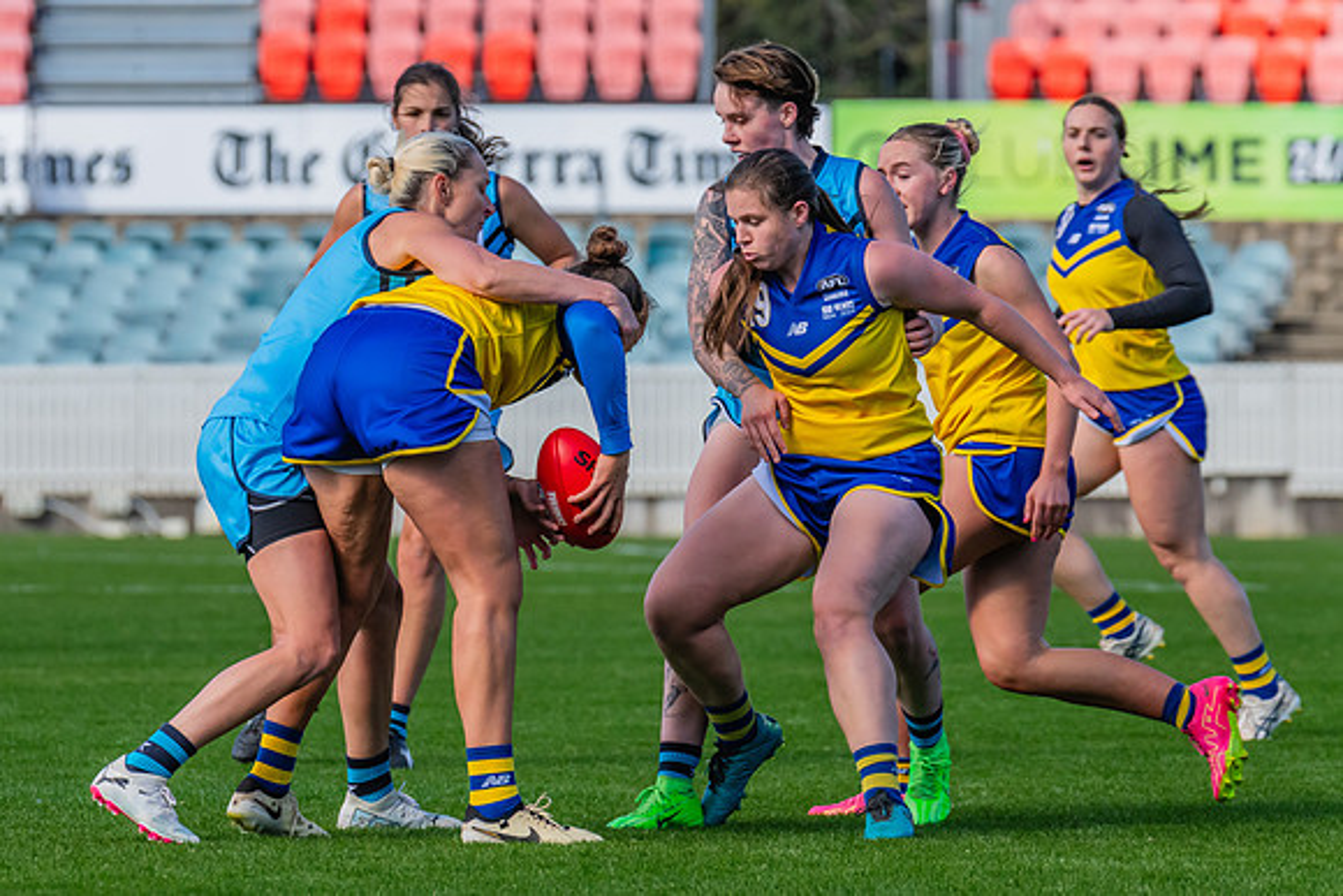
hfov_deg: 4.7
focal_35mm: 441
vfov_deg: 3.1
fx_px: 16472
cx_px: 397
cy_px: 566
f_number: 7.1
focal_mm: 310
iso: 800
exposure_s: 1/1250
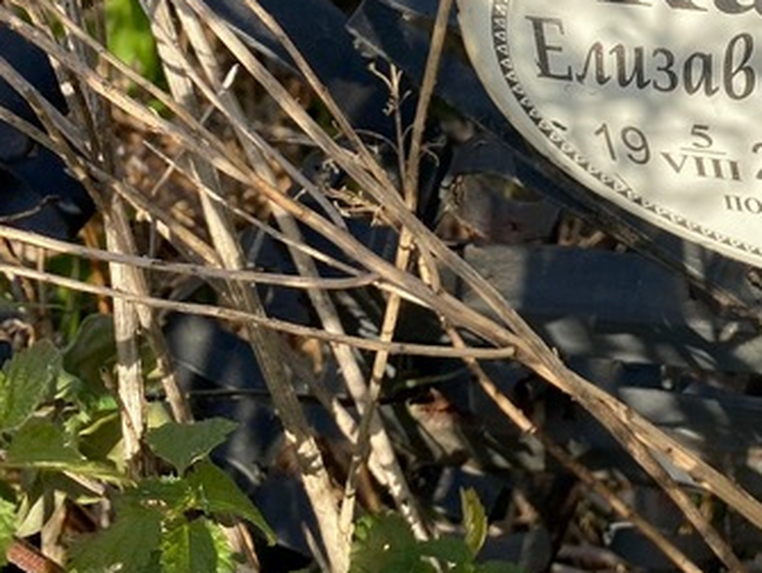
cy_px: -2
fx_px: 1366
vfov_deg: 22.7
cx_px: 810
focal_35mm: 62
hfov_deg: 28.7
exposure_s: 1/1330
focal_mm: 4.25
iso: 32
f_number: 1.8
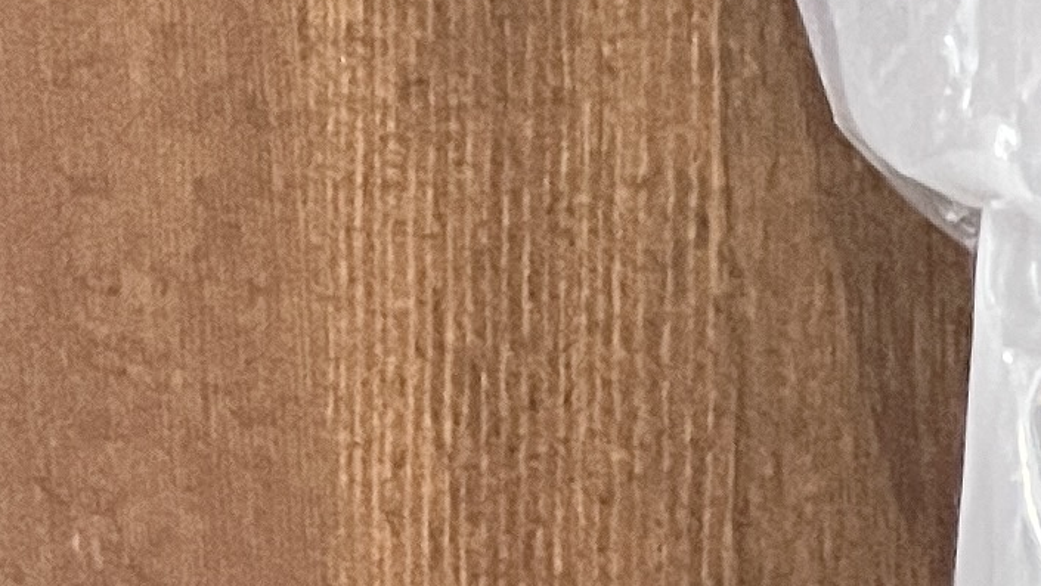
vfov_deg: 5.8
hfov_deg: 12.4
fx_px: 4473
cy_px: 2741
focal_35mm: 162
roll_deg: -1.7
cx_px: 1688
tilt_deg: -14.0
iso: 500
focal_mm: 5.1
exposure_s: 1/33
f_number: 1.6
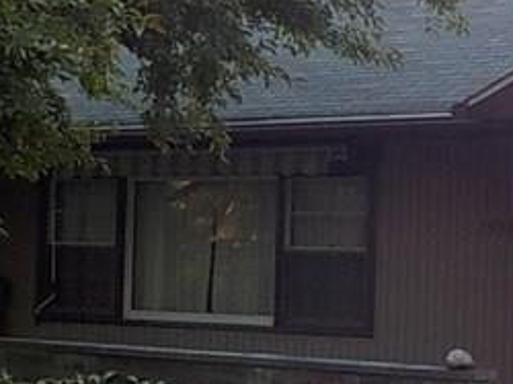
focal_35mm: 123
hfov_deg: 15.8
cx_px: 472
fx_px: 1821
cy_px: 113
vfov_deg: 12.0
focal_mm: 4.1
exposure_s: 1/125
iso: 125
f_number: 3.3
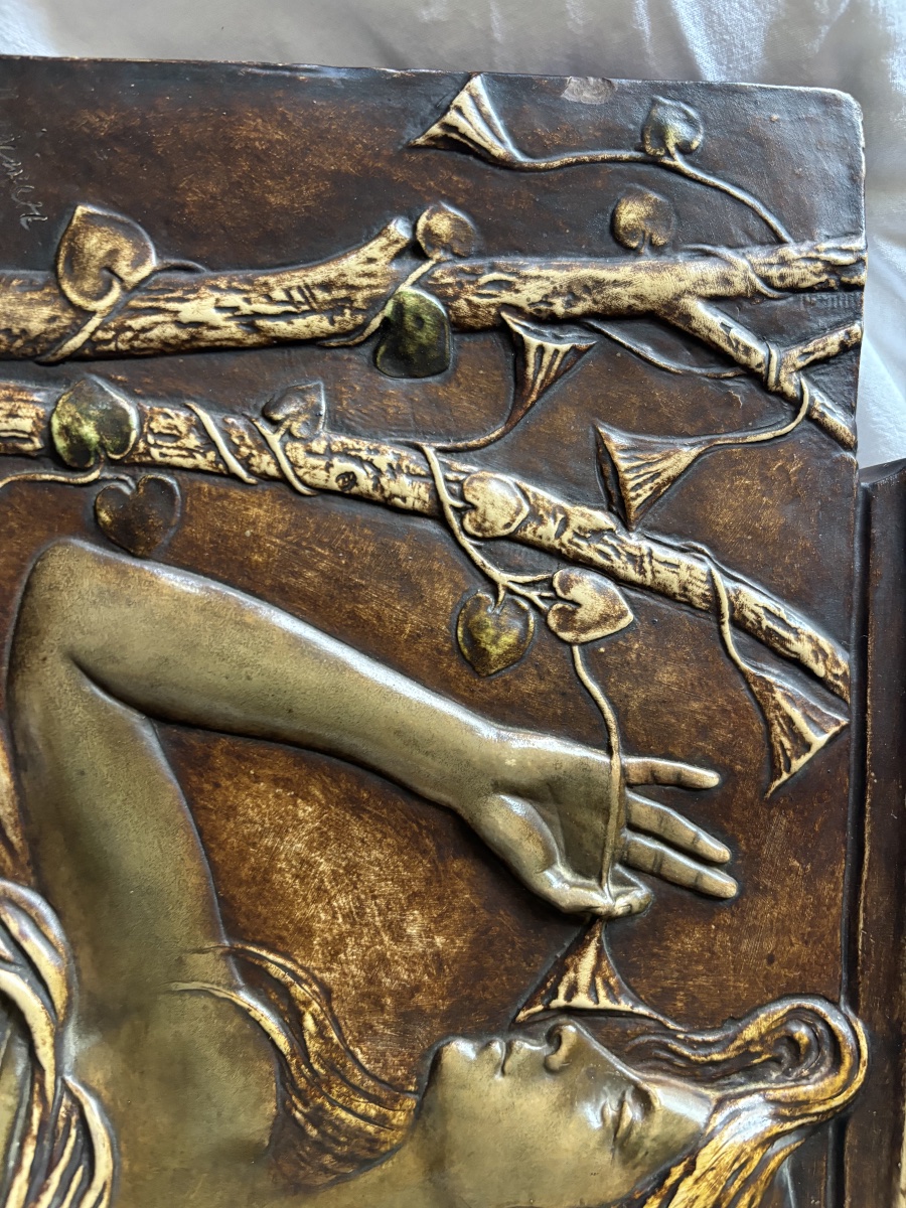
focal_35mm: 26
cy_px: 604
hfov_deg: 53.1
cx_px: 453
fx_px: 907
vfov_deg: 67.3
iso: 320
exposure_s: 1/60
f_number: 1.6
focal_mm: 5.96
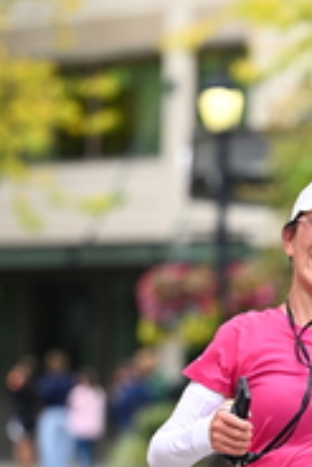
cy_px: 388
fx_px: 5034
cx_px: 410
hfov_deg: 3.5
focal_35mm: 388
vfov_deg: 5.3
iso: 640
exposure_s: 1/1600
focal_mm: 130
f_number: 2.8
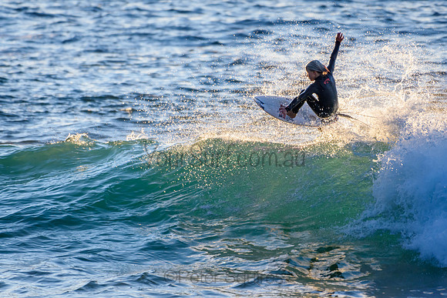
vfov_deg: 1.8
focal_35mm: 750
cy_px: 149
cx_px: 224
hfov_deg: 2.7
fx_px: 9314
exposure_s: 1/1600
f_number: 5.6
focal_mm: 500
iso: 640
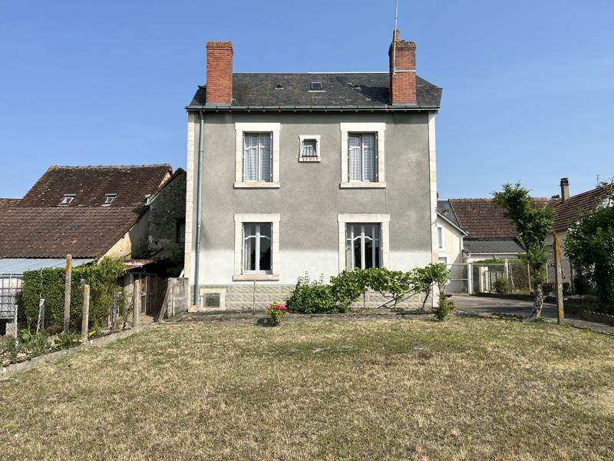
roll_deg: -0.4
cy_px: 230
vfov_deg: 53.1
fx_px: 461
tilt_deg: +6.0
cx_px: 307
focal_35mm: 26
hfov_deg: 67.3
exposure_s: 1/4484
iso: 50
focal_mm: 5.1
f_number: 1.6
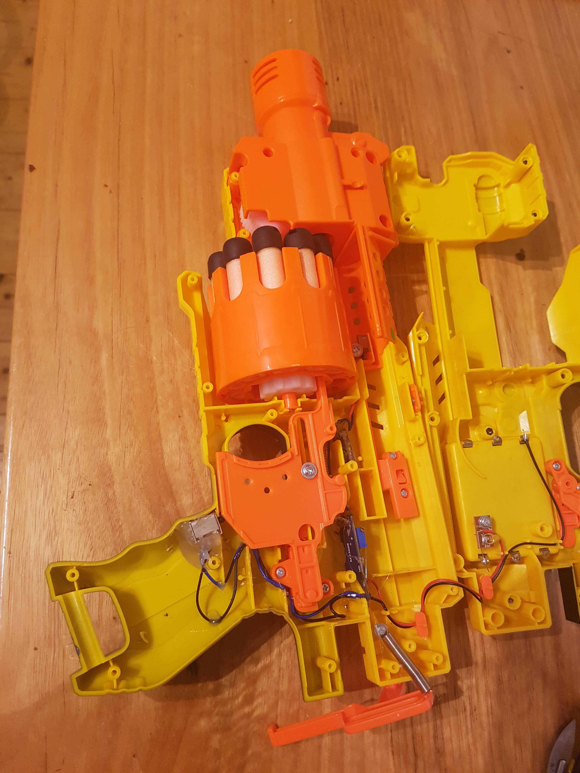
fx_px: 581
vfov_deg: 67.3
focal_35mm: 26
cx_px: 290
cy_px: 386
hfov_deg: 53.1
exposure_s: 1/25
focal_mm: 4.2
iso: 160
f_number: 1.7
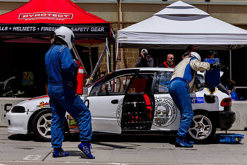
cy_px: 83
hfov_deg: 20.3
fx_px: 690
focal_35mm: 100
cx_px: 126
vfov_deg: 13.6
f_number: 9
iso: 64
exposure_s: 1/400
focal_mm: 95
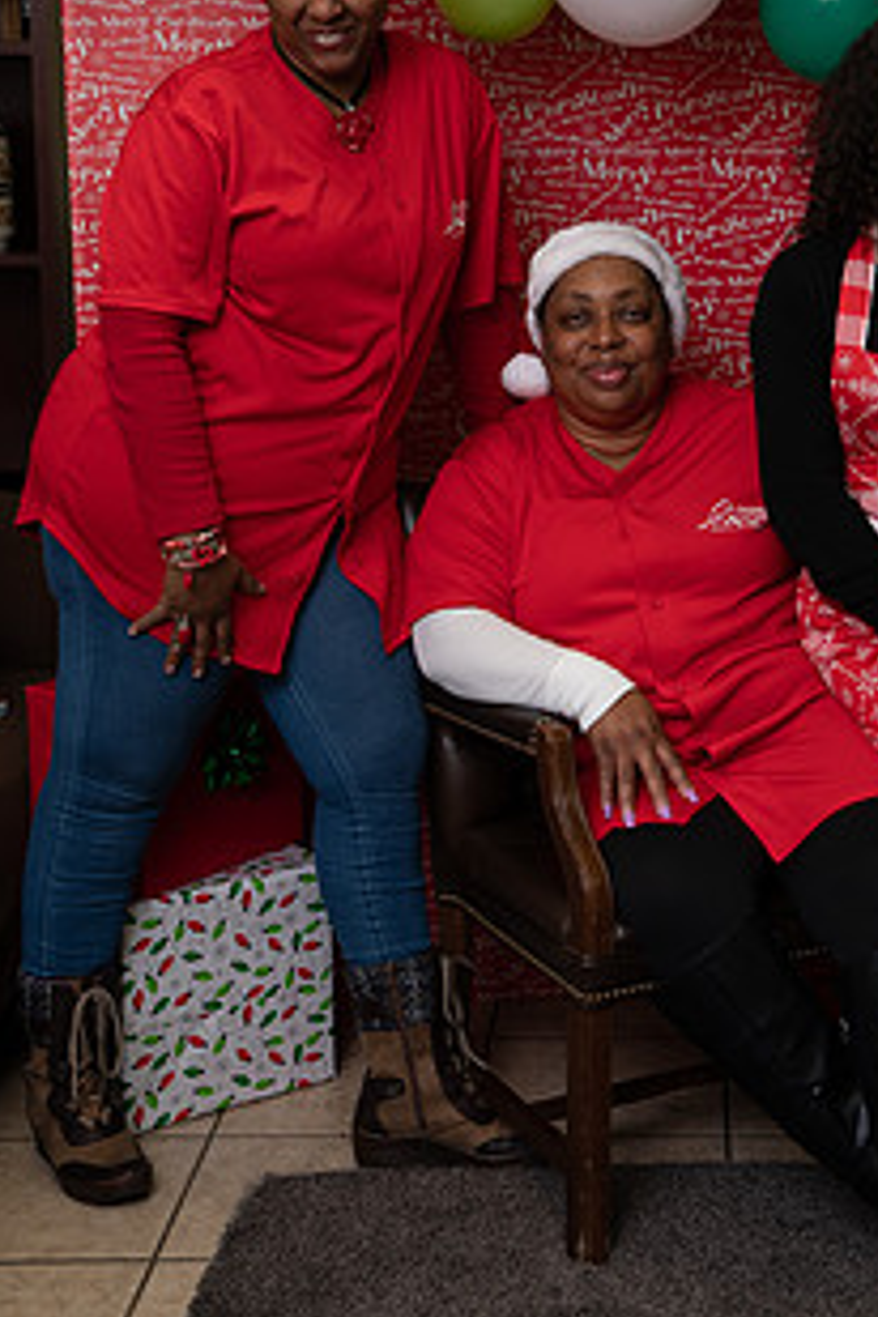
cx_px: 627
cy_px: 469
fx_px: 2451
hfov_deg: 20.2
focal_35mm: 67
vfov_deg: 29.9
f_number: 5
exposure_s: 1/80
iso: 400
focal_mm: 46
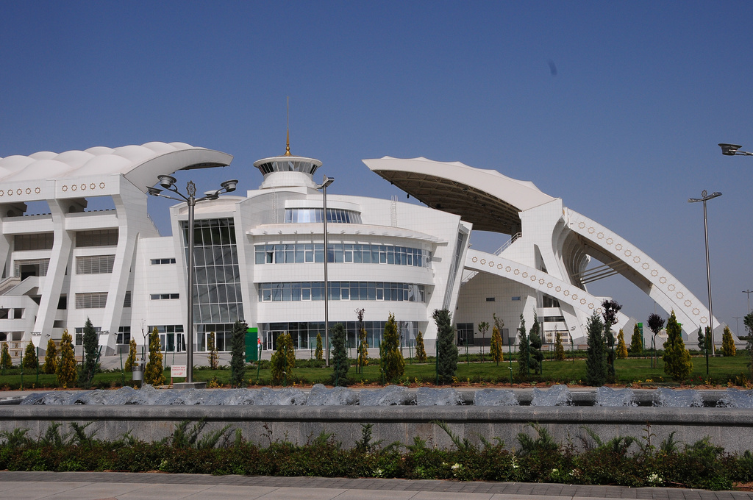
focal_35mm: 40
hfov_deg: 48.0
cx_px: 376
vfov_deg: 32.9
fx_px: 846
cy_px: 250
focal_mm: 27
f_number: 14
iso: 250
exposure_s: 1/800
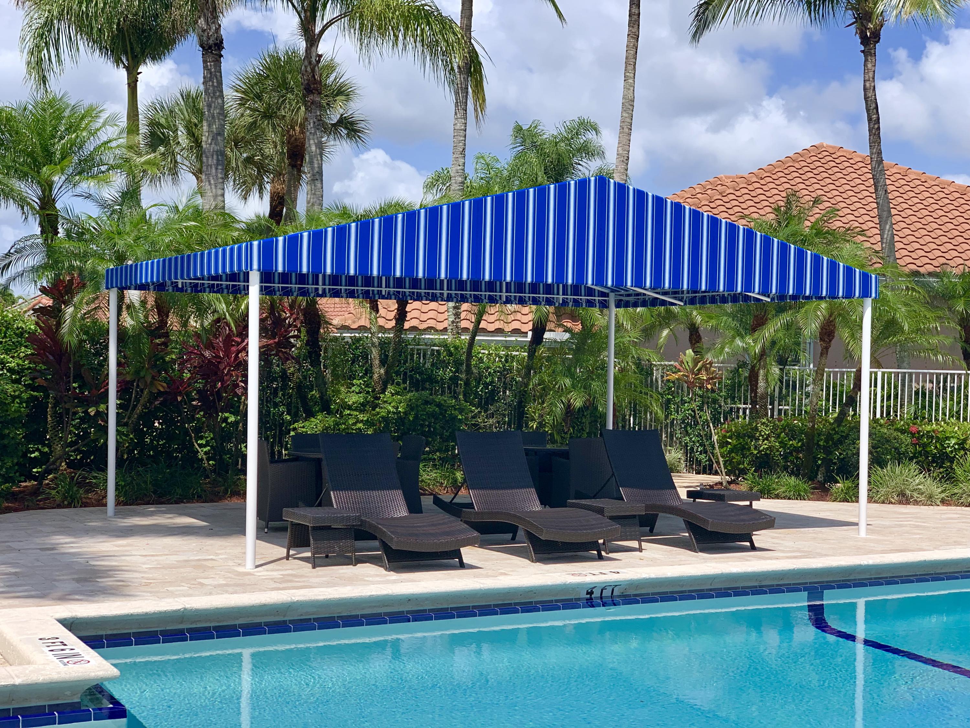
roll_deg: -2.1
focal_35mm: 52
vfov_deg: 28.0
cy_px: 364
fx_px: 1457
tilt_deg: +0.2
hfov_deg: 36.8
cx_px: 485
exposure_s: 1/1261
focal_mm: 6
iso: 16
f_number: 2.4
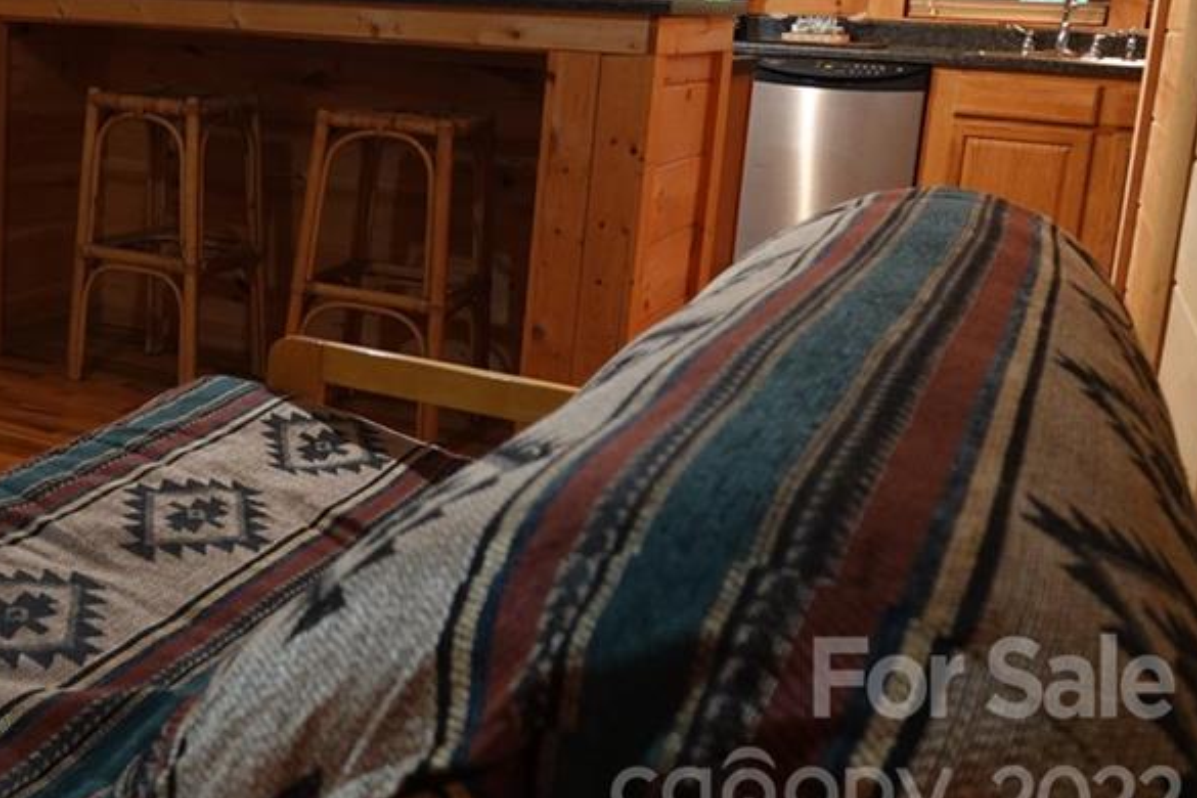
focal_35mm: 42
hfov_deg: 43.4
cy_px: 235
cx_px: 176
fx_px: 1396
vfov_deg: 31.5
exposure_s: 1/20
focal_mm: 8.8
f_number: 2.4
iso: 800
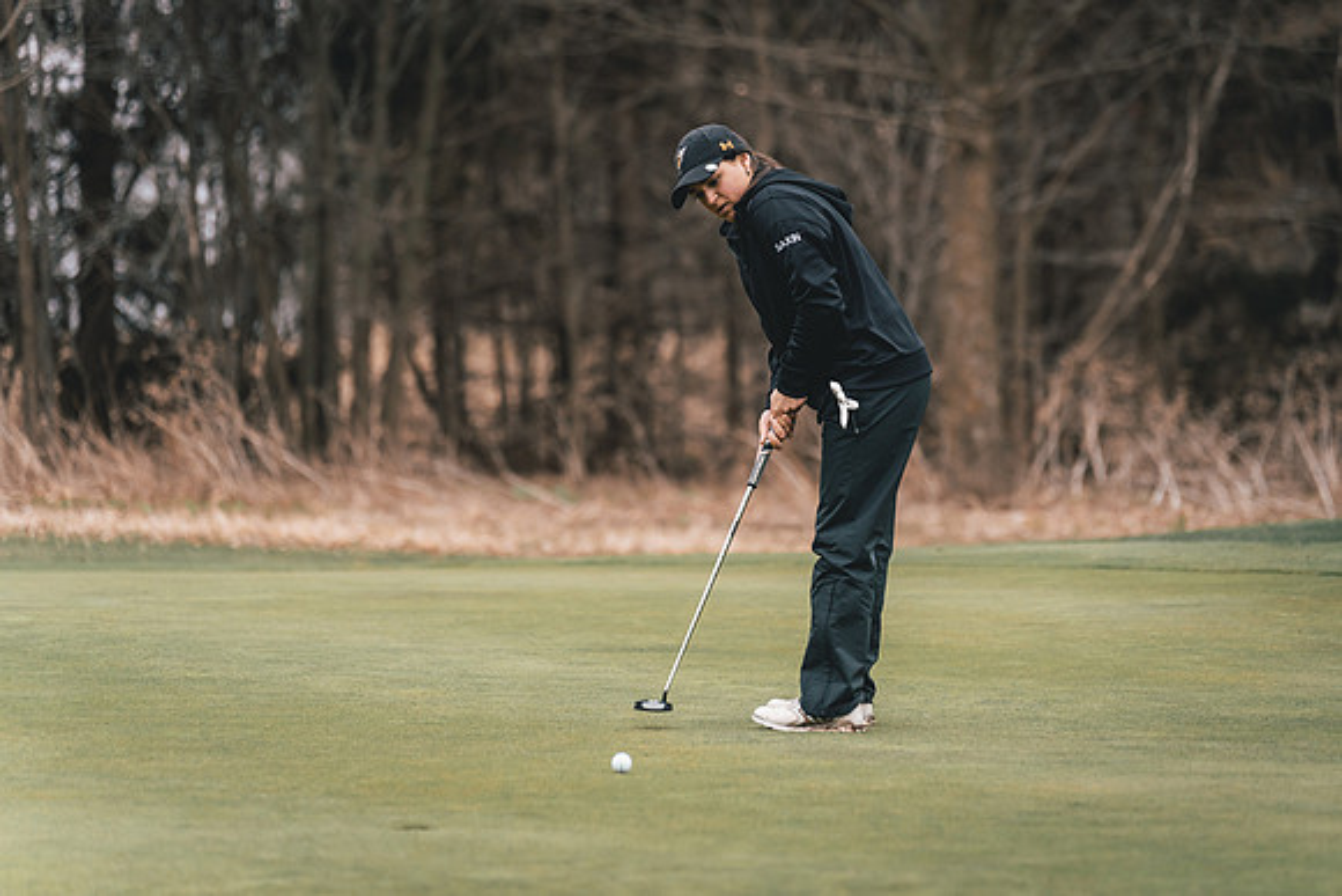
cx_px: 809
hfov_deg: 11.2
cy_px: 365
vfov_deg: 7.5
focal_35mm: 183
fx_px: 6837
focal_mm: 150
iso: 640
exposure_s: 1/4000
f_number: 2.8
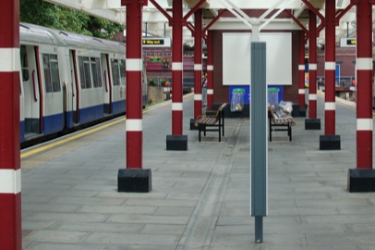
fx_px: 862
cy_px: 62
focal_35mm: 83
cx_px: 230
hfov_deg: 24.5
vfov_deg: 16.4
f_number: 7.1
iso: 400
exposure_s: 1/200
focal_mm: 35
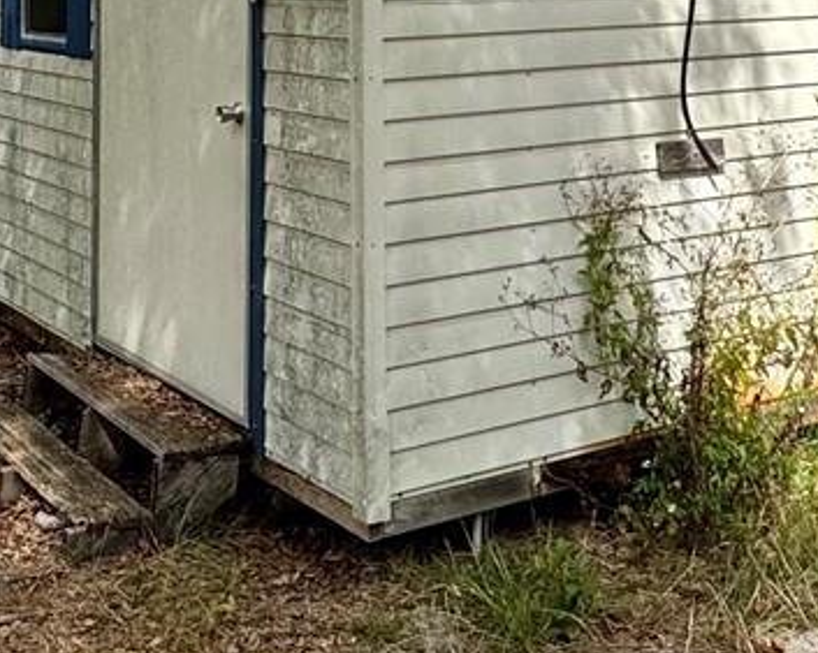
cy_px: -120
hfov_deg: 30.5
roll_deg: +0.6
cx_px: 406
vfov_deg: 22.7
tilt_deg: +2.1
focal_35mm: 62
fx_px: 1500
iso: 50
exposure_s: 1/2494
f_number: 2.2
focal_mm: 2.22
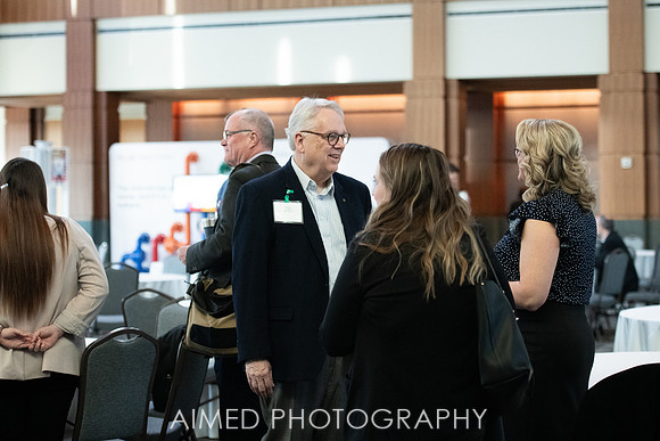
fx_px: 1517
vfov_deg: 16.5
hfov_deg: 24.5
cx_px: 330
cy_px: 188
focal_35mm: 83
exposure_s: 1/200
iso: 3200
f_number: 2.8
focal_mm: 70
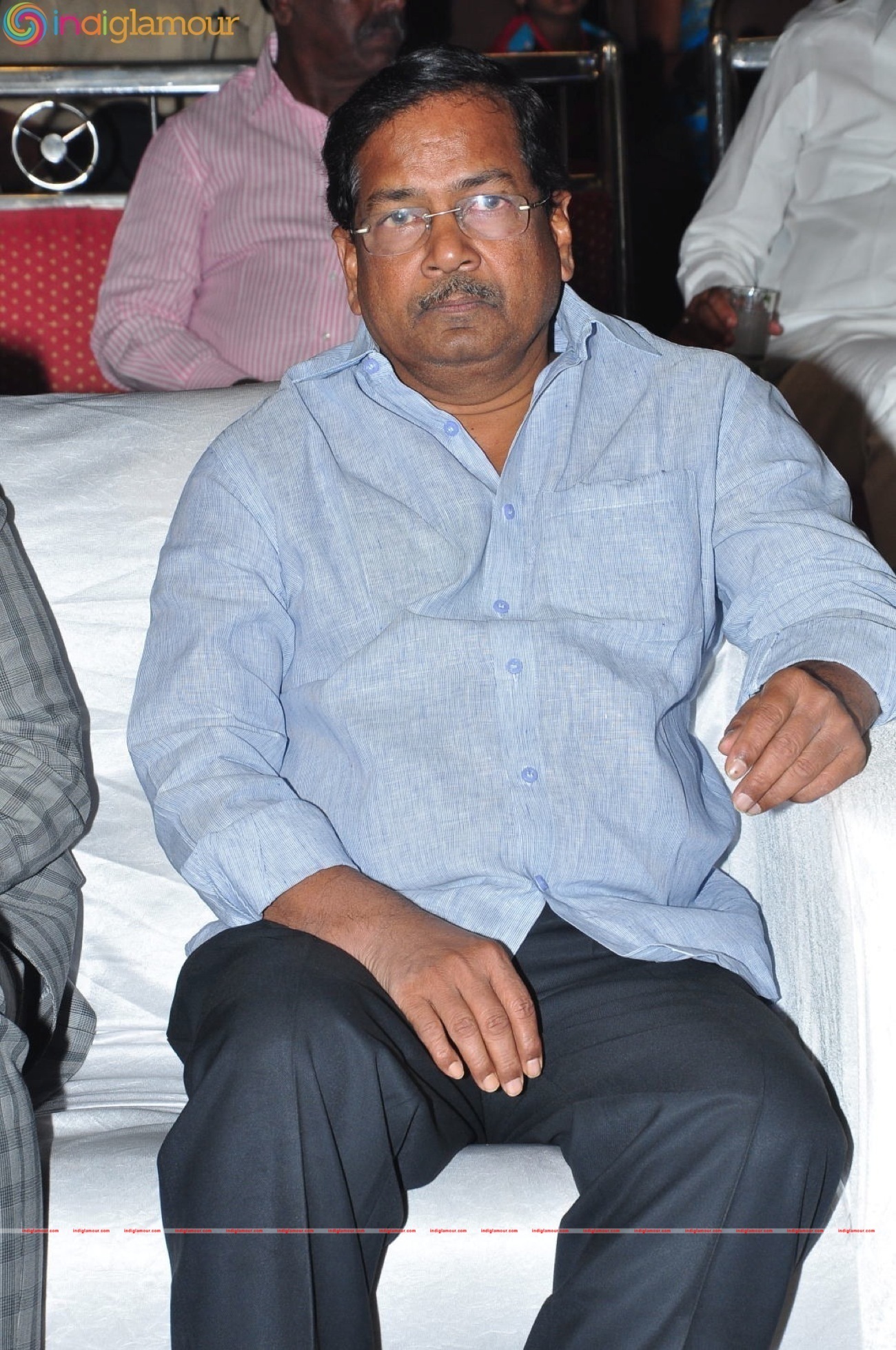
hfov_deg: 11.4
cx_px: 448
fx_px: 4494
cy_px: 675
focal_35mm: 120
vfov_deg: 17.1
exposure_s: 1/125
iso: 400
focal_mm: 80
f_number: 11
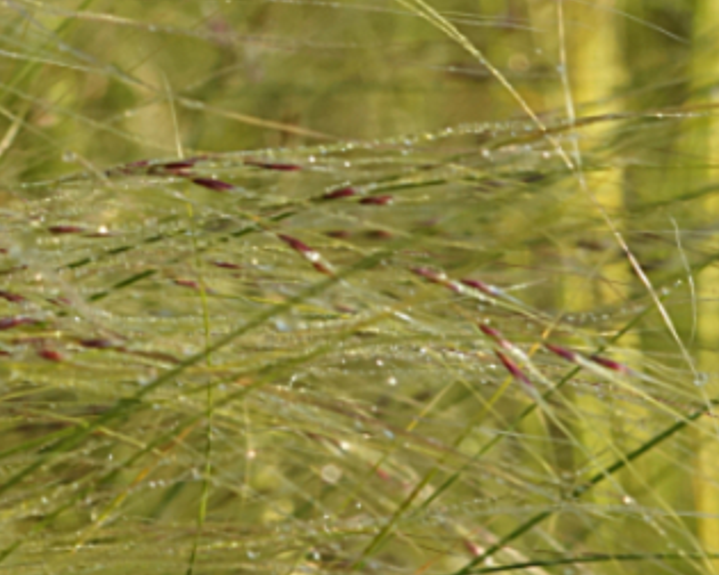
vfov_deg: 2.9
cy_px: -135
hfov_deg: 3.6
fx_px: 11427
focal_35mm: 537
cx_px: 160
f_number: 9
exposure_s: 1/160
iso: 400
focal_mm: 100
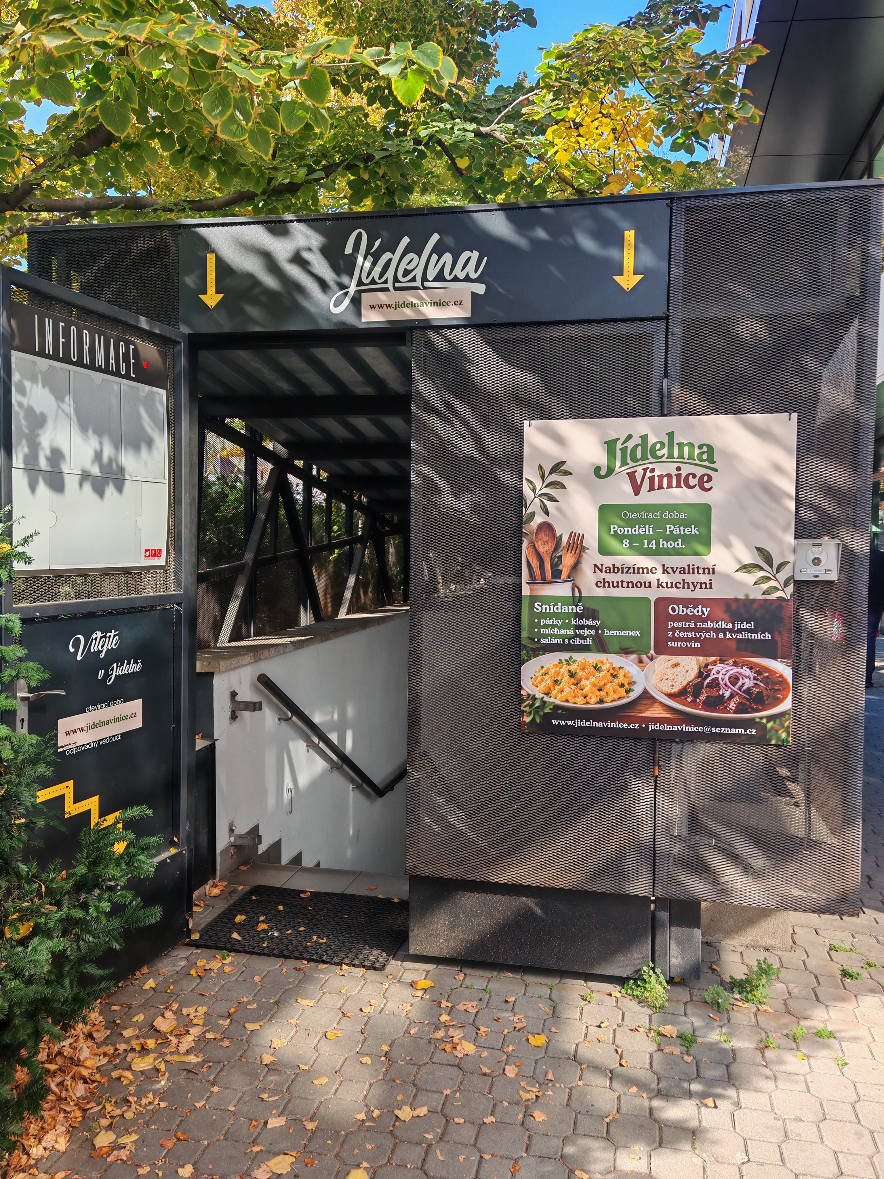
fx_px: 919
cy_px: 590
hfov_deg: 51.4
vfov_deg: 65.3
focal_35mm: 27
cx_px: 442
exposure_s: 1/390
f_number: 1.9
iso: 50
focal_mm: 6.67
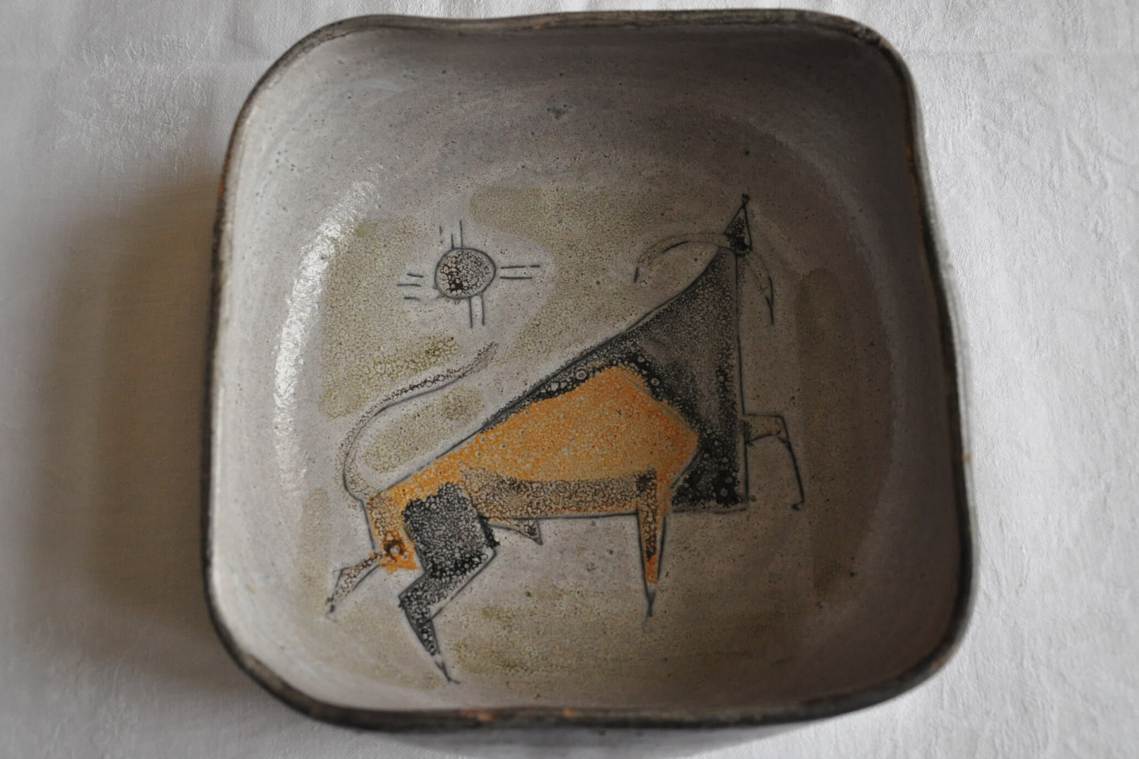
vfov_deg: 40.5
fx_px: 1029
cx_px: 585
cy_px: 385
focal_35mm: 33
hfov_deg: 57.9
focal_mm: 21
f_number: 3.8
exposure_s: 1/30
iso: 1600
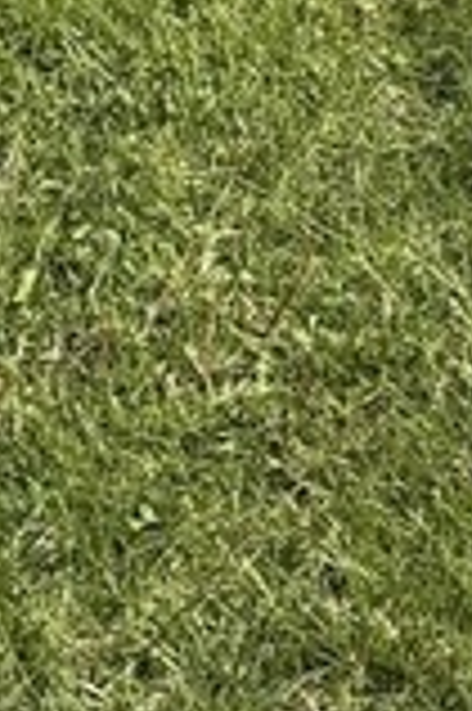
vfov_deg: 9.8
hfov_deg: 7.2
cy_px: -1008
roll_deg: -0.9
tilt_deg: -7.6
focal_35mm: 185
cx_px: 841
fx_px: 3646
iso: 50
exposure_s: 1/2985
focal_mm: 5.96
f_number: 1.6
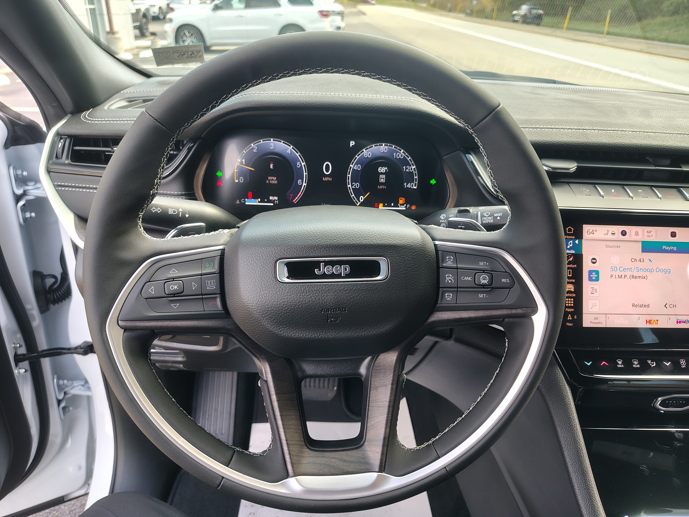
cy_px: 258
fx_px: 478
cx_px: 344
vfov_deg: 56.8
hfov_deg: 71.6
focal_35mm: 24
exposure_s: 1/111
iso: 171
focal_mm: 5.56
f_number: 1.8
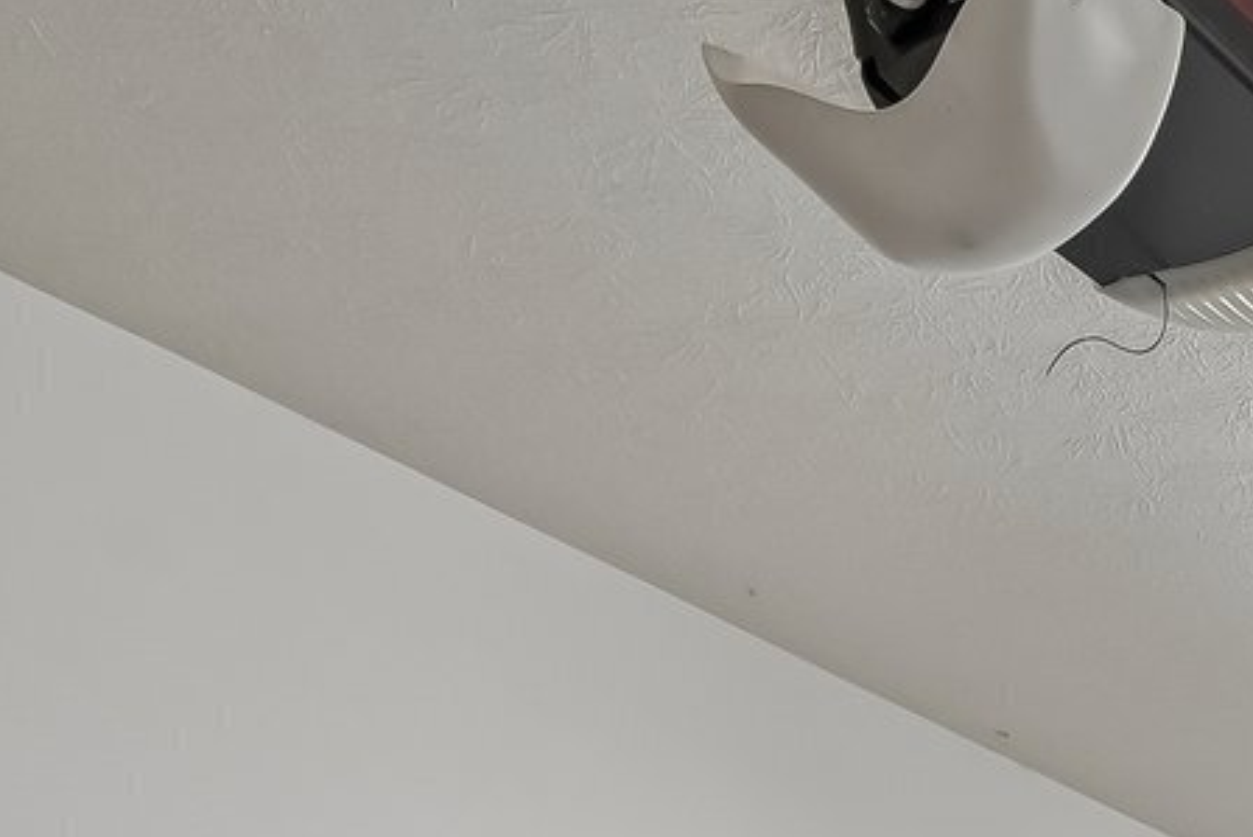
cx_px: 1756
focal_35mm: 64
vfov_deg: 16.3
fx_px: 2228
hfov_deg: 25.5
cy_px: 1675
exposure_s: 1/13
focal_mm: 14
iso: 400
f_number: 8
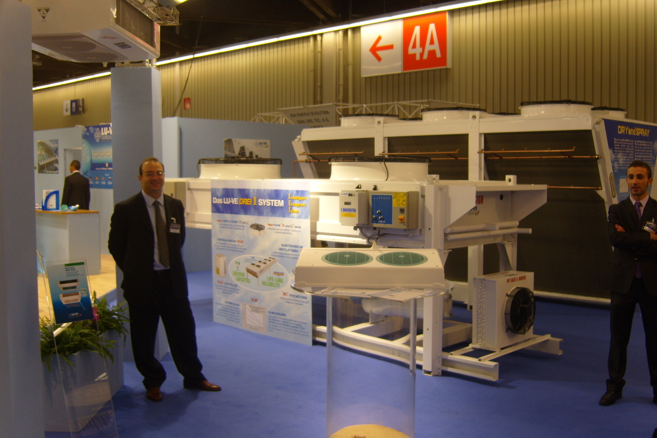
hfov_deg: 51.9
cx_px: 333
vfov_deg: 35.9
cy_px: 210
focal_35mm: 37
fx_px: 675
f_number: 2.8
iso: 80
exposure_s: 1/60
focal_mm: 7.4
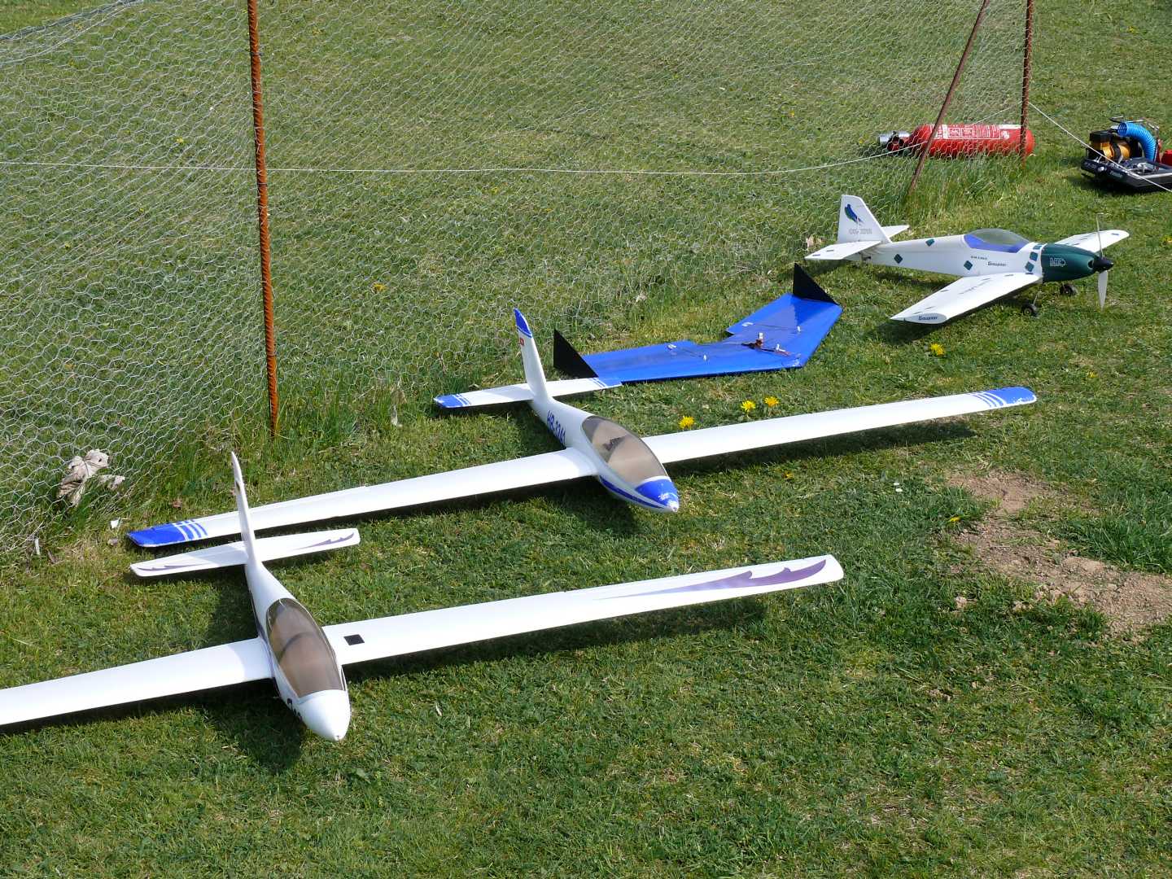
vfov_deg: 21.0
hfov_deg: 27.8
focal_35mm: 70
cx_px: 586
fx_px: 2370
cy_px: 440
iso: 100
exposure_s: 1/400
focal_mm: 14.8
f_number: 6.3
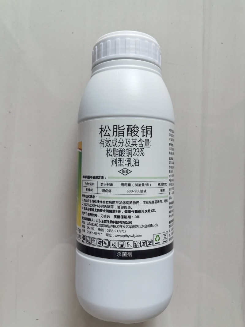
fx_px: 255
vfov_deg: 65.3
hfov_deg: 51.3
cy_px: 164
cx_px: 122
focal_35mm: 27
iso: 80
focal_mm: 5.52
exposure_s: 1/100
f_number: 1.9
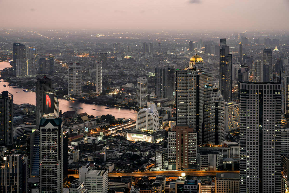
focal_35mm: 70
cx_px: 144
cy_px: 96
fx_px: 562
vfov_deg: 19.5
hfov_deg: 28.8
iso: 100
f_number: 8
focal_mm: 70
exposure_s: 2.5
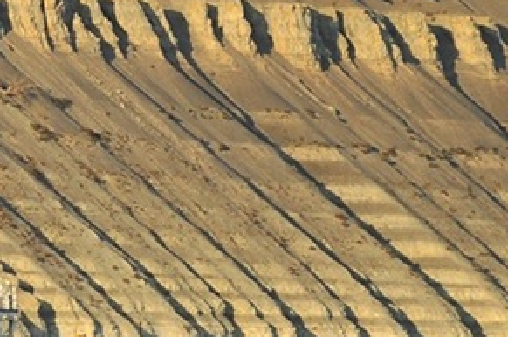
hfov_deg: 2.2
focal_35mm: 935
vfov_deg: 1.5
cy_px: 210
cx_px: -621
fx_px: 13179
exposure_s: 1/800
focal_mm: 125
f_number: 5.6
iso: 200
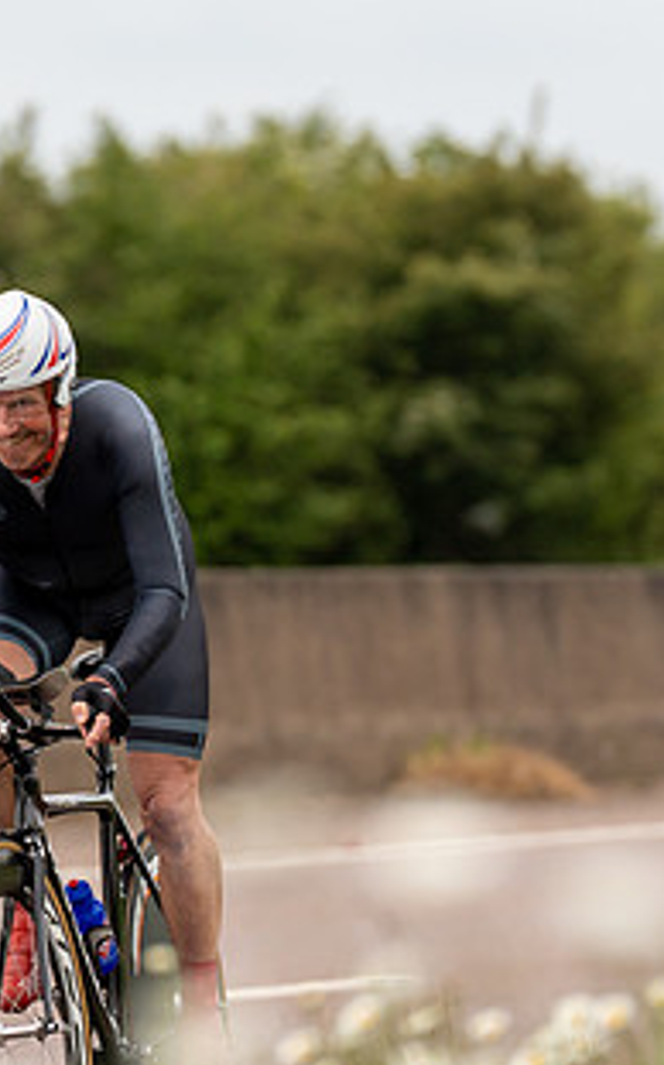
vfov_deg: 4.1
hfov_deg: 2.6
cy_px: 518
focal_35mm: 509
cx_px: -9
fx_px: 14758
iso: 320
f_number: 3.5
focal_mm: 200
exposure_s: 1/1000
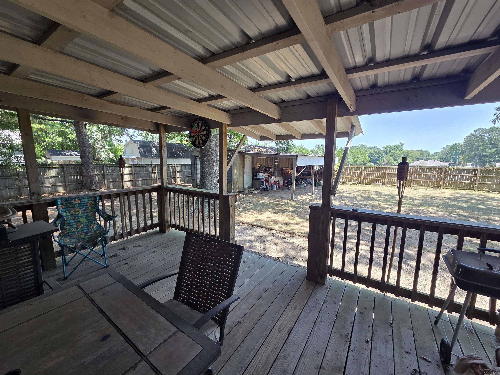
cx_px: 250
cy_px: 188
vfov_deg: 89.9
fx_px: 188
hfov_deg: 106.2
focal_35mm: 13
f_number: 2.2
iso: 100
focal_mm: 2.2
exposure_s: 1/359
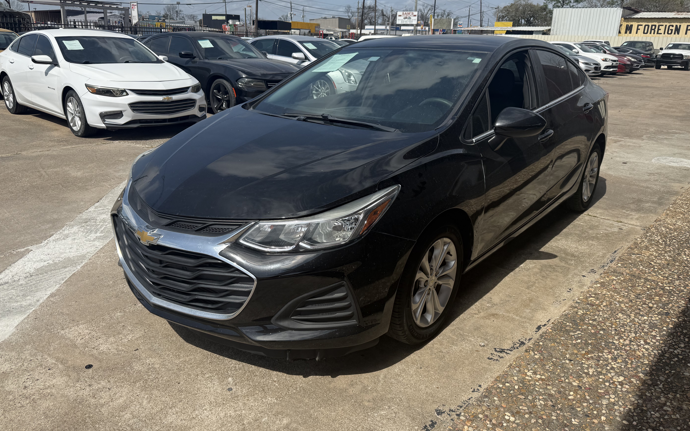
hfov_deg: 70.4
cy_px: 201
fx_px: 489
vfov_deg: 47.6
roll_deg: -0.3
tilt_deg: -16.2
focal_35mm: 26
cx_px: 346
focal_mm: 6.76
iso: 80
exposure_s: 1/6173
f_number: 1.78
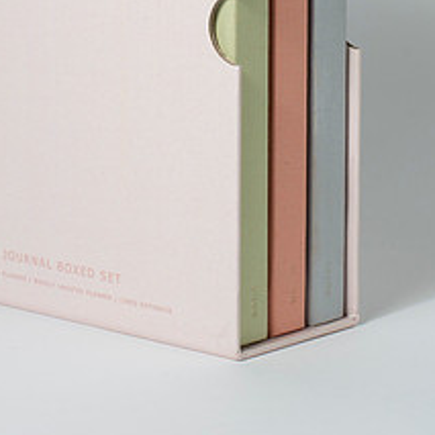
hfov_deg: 10.8
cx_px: 176
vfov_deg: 10.7
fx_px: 2303
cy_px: -2
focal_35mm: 162
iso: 200
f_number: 9
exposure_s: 1/200
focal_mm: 50
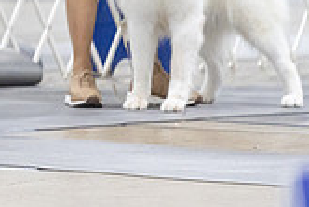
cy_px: -66
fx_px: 5996
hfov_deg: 2.9
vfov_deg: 2.0
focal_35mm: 698
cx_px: -225
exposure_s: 1/250
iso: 4000
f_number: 2.8
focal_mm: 200
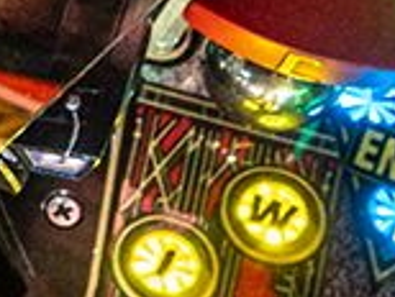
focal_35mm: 175
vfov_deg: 8.5
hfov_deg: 9.6
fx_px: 2000
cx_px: -632
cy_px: 233
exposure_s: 1/80
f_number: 3.5
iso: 400
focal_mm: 12
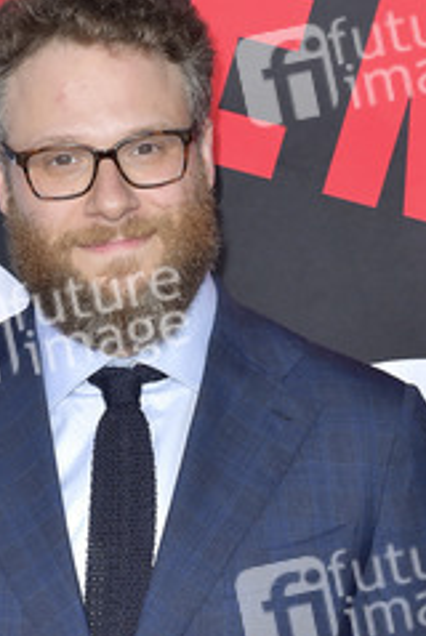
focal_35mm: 117
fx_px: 2071
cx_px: 132
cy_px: 463
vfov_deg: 17.4
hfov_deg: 11.7
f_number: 6.3
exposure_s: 1/250
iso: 320
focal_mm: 70
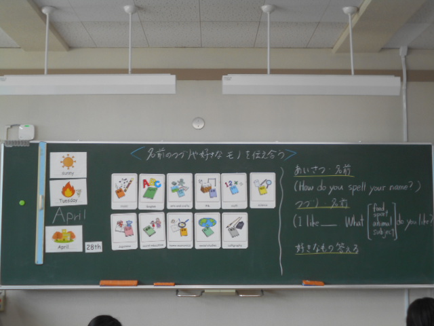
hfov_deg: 33.2
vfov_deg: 25.2
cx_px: 217
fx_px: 727
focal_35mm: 58
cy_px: 163
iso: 80
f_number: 4.9
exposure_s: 1/30
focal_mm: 10
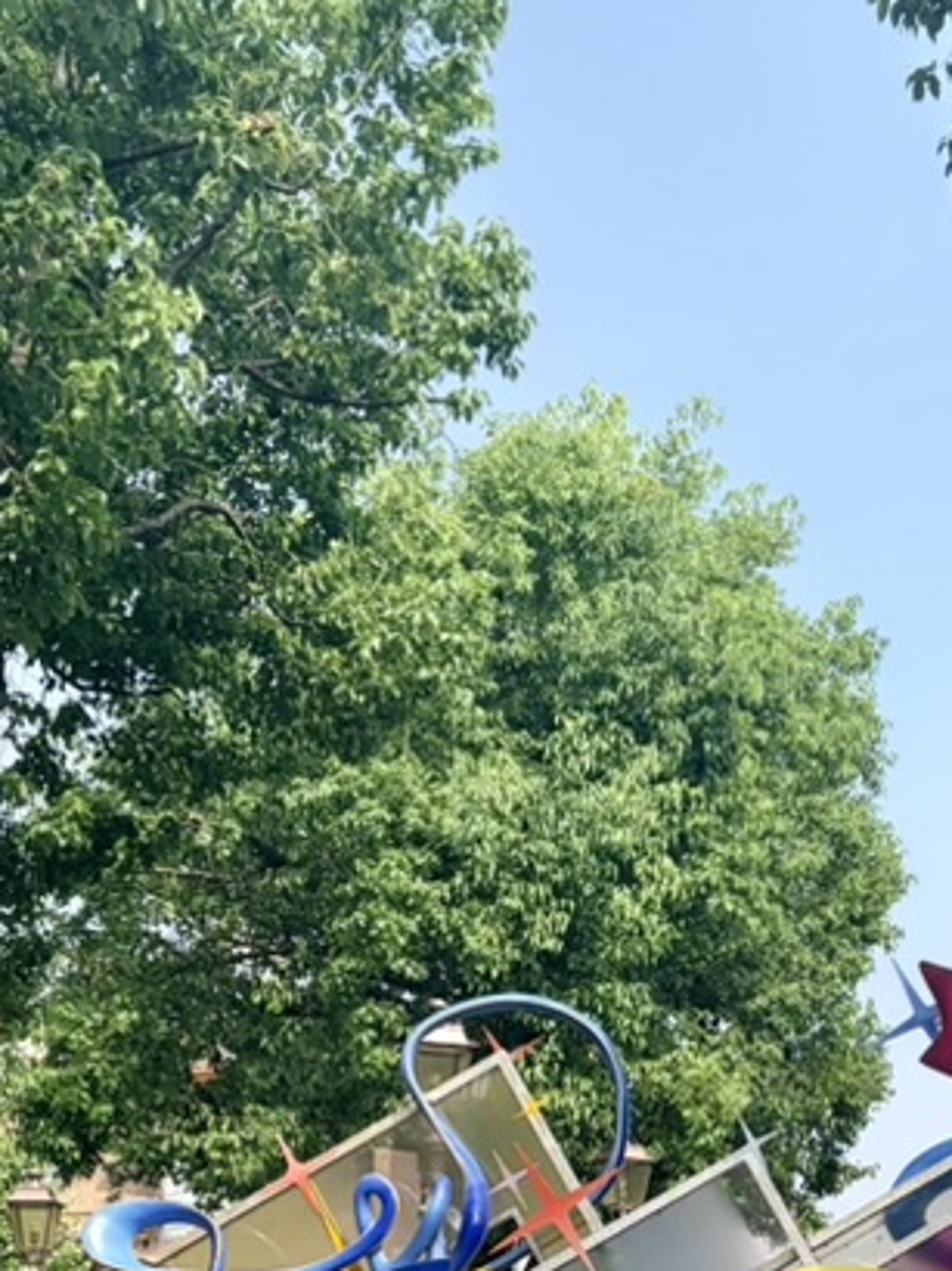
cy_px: 1311
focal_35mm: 65
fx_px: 2386
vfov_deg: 27.8
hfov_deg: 22.0
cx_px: 874
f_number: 1.6
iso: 50
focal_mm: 5.96
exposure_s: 1/2012
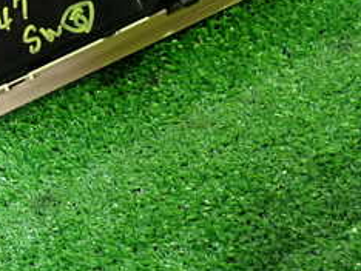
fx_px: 856
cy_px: 117
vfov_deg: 18.0
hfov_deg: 21.6
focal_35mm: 82
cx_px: -100
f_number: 2.4
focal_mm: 5.79
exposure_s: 1/30
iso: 500
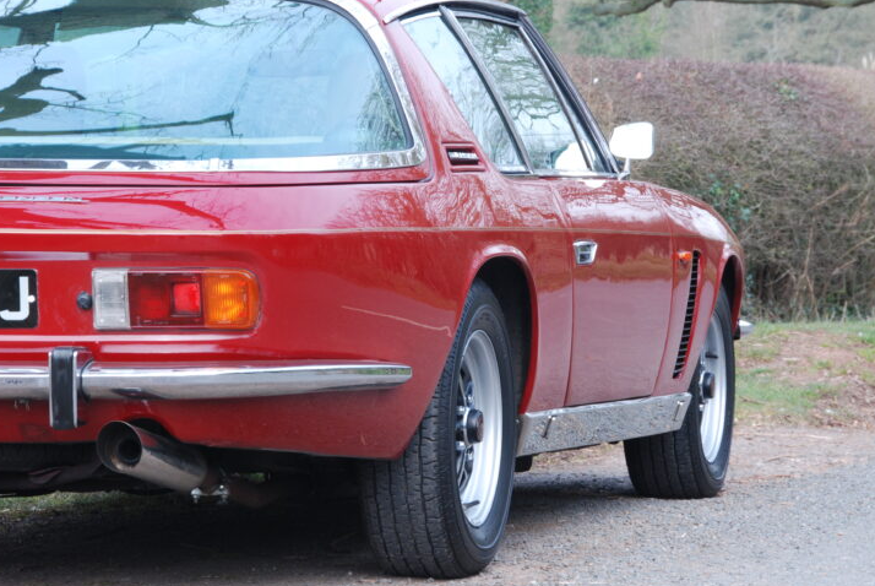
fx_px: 4297
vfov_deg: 7.8
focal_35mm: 177
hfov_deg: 11.6
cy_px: 264
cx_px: 455
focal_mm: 105
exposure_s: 1/25
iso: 400
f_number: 14
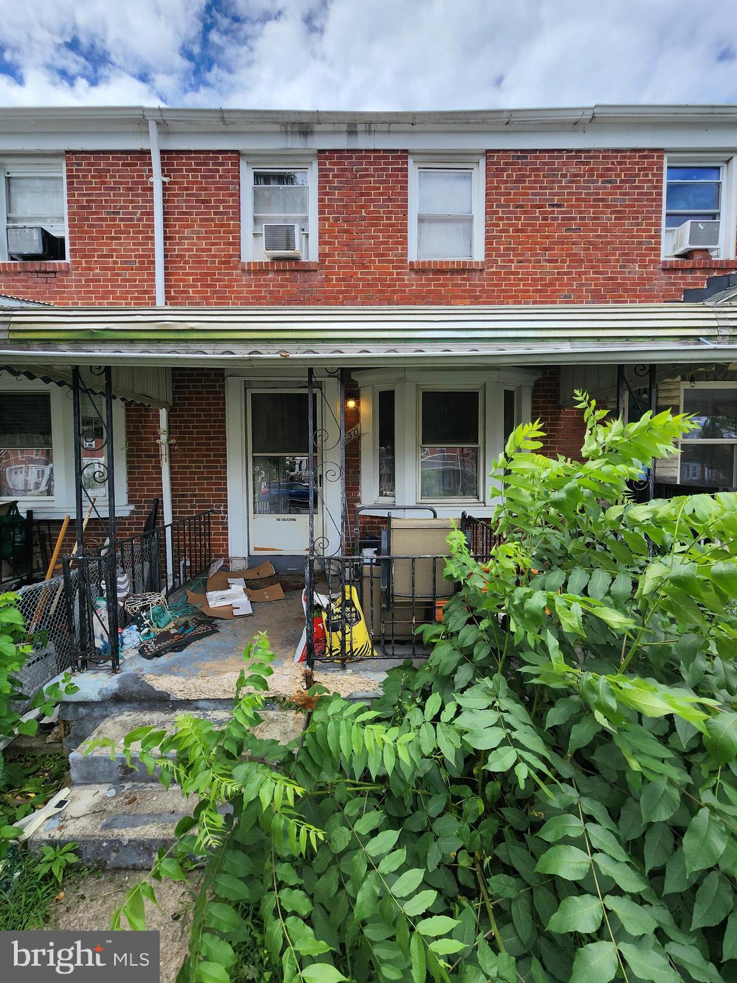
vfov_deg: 106.2
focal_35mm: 13
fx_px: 369
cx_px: 368
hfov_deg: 89.9
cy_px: 492
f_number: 2.2
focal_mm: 2.2
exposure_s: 1/963
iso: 50
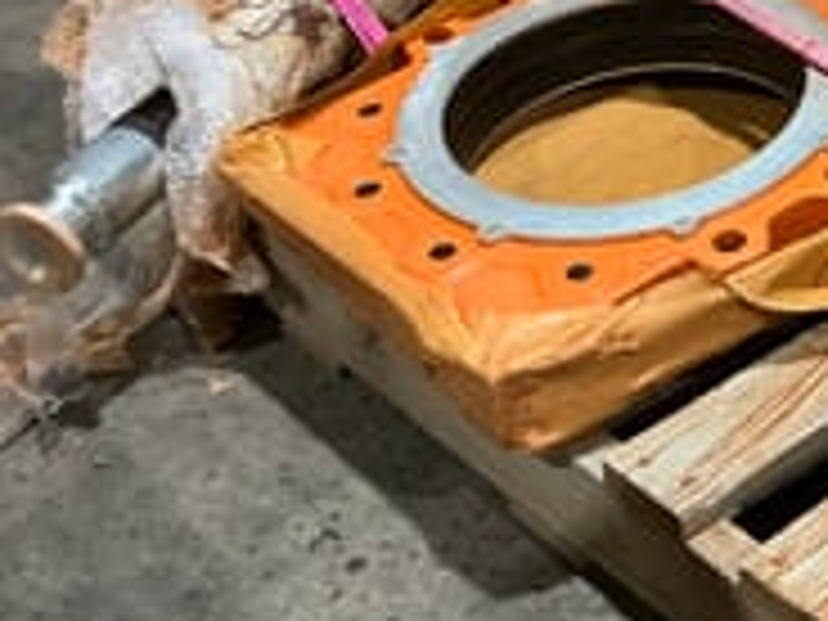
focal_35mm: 76
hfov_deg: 23.4
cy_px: 88
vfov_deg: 19.1
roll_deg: -2.9
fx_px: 1818
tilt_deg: -30.2
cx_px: 1008
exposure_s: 1/50
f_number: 1.8
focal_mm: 3
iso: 125
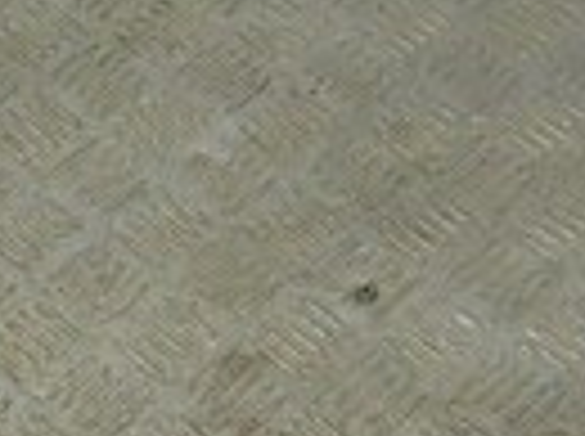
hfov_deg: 9.8
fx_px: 3407
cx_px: 90
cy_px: -396
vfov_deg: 7.1
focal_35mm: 202
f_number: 3.1
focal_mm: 6.72
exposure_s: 1/30
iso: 160
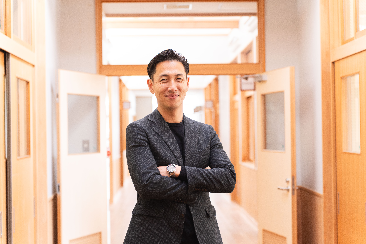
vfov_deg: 21.2
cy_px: 122
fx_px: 651
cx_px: 183
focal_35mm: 64
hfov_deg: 31.4
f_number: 2.8
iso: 1250
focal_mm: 64
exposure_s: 1/250
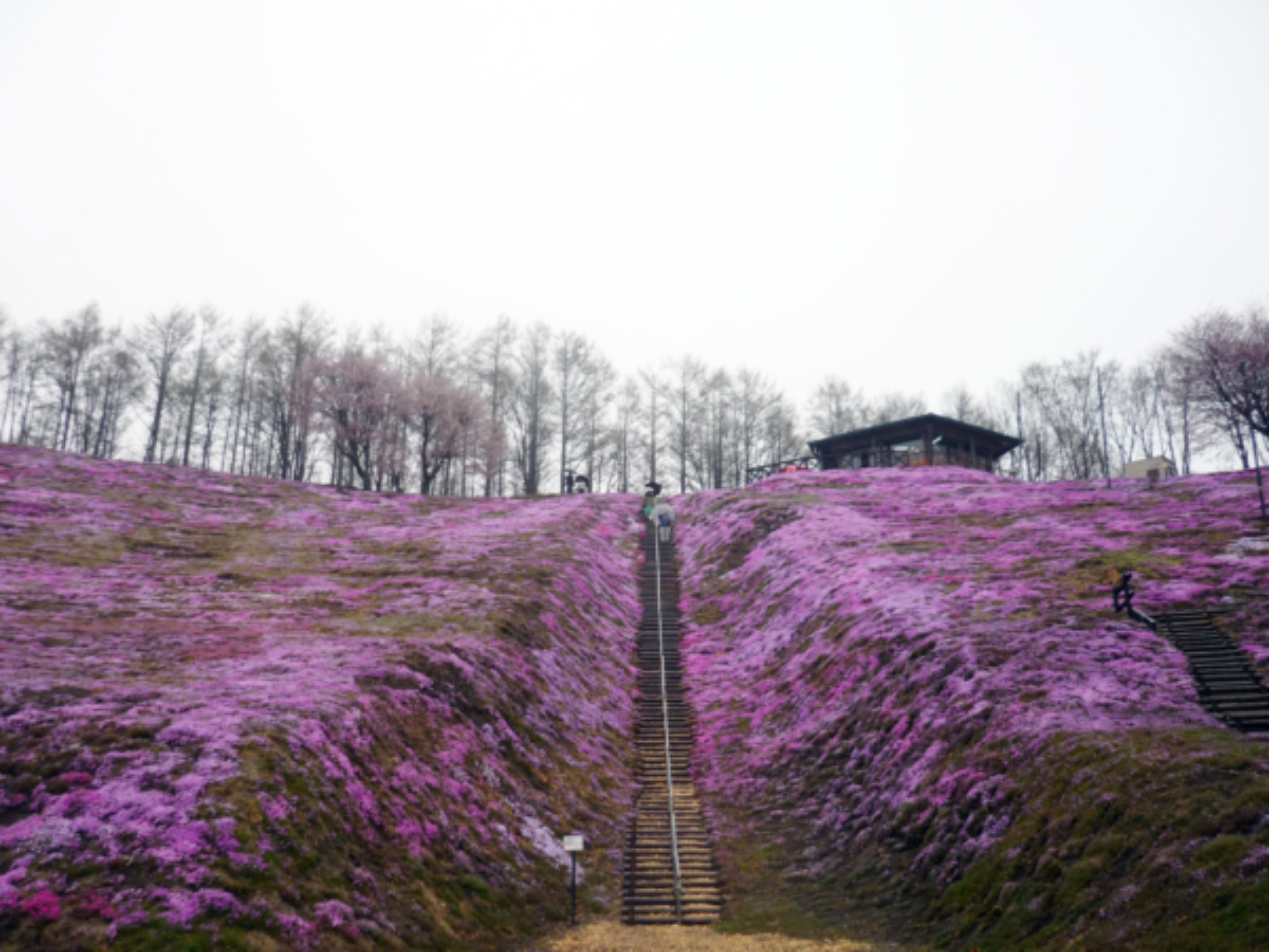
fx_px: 1210
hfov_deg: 55.4
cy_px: 476
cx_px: 634
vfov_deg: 42.9
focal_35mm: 33
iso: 100
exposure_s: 1/320
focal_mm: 5.5
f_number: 2.8
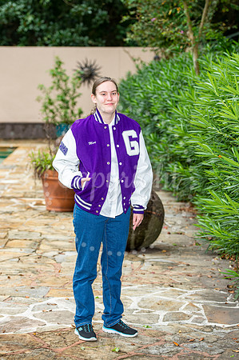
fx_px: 998
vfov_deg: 20.4
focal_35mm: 100
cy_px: 180
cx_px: 120
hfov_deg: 13.7
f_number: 6.3
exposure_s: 1/160
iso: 320
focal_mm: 100
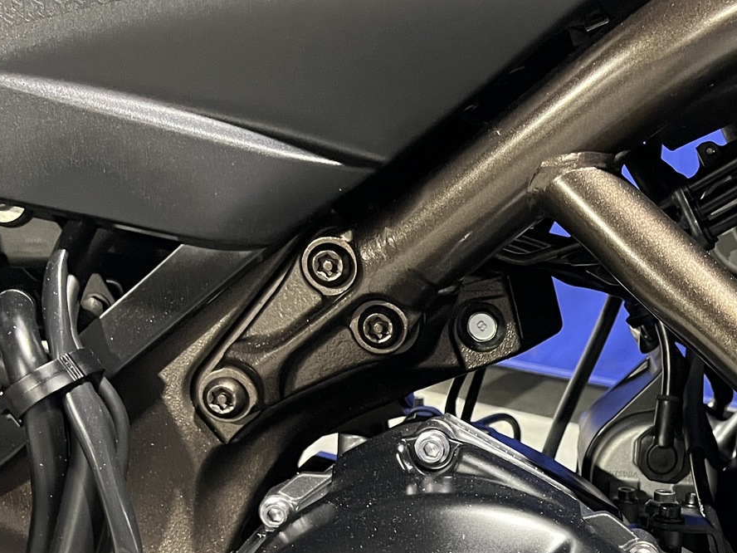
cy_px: 601
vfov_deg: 23.4
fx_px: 1256
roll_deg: +1.2
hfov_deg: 30.7
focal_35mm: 59
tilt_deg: -30.4
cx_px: 710
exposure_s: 1/42
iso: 500
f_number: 1.6
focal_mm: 5.1
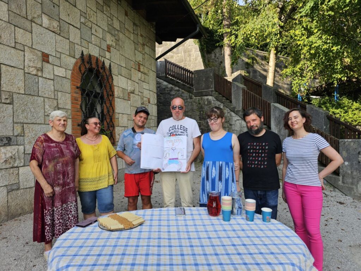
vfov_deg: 58.9
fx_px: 240
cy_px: 136
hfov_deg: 73.9
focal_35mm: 23
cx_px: 180
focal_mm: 6.3
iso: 10
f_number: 1.7
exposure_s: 1/193
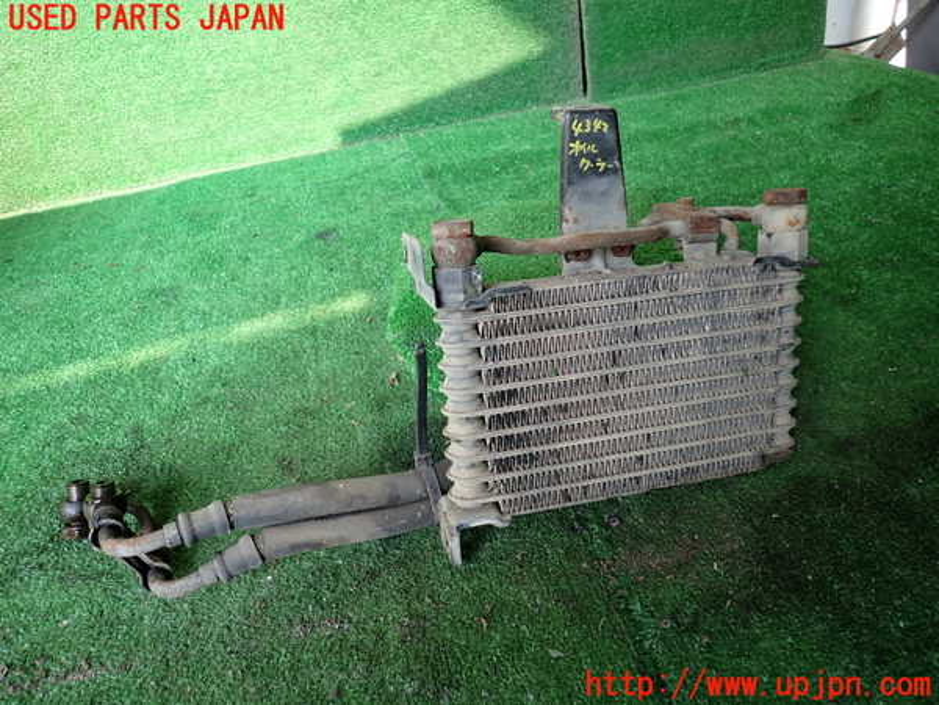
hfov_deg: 69.4
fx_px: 678
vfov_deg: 54.9
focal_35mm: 25
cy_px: 352
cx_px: 470
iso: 125
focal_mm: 4.5
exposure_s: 1/125
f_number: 2
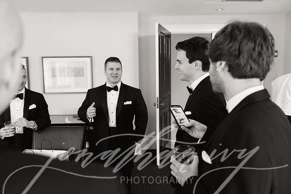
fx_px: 226
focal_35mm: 28
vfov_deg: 46.4
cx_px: 146
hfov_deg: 65.5
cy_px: 97
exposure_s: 1/320
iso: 800
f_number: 2.8
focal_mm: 28
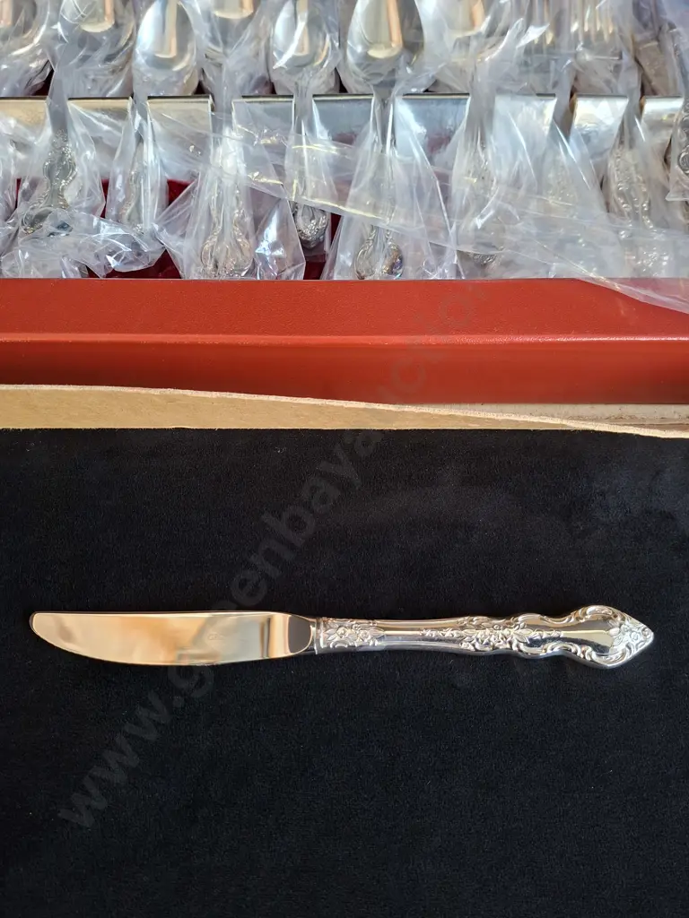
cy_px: 459
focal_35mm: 23
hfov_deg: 58.9
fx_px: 610
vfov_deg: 73.9
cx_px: 344
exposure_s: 1/50
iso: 320
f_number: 1.8
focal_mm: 5.54
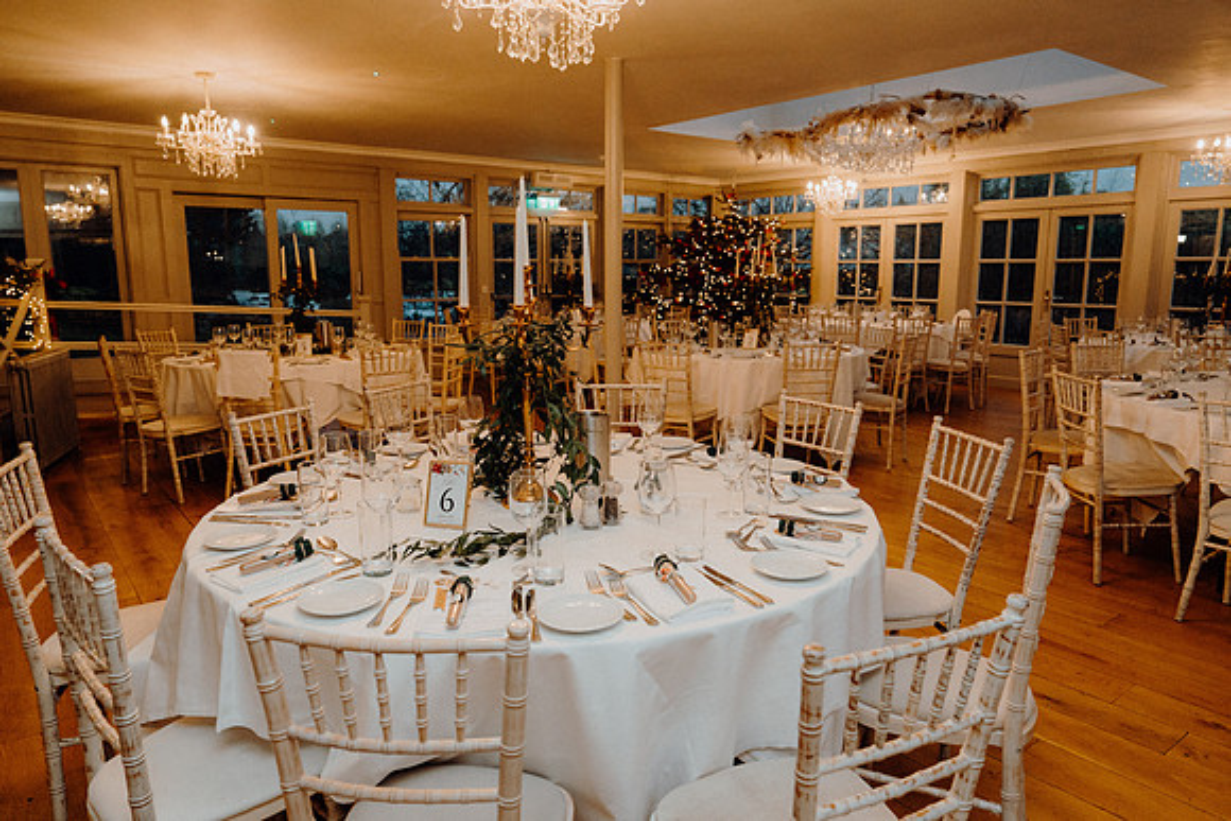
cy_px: 410
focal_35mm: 24
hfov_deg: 73.7
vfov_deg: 53.2
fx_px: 821
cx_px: 616
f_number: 3.5
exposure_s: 1/160
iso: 2500
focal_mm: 24
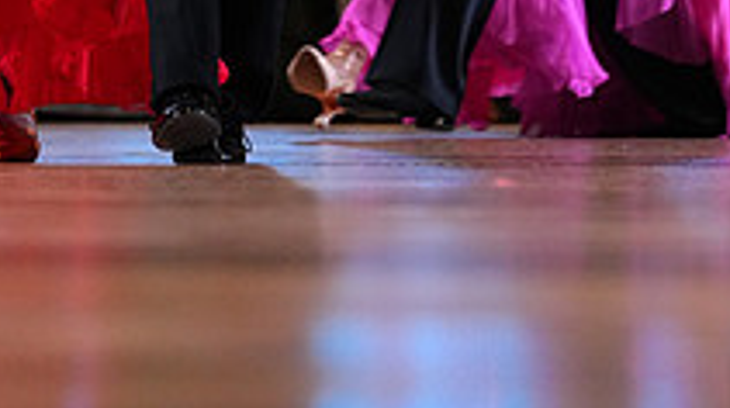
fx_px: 11153
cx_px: 171
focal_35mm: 577
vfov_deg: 2.1
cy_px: -494
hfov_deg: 3.7
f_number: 4
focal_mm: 200
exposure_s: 1/500
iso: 3200
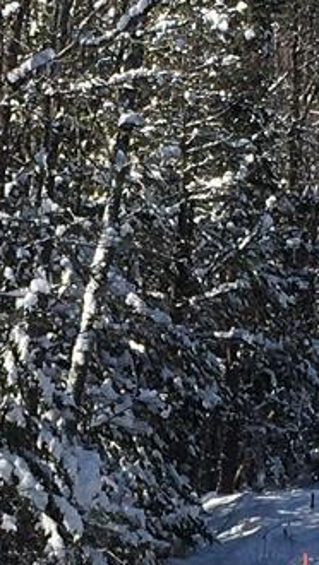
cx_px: 34
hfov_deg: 6.3
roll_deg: -0.5
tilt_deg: -3.1
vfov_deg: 11.1
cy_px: 491
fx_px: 2898
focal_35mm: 193
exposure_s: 1/1221
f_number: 2.2
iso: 25
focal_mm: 4.15
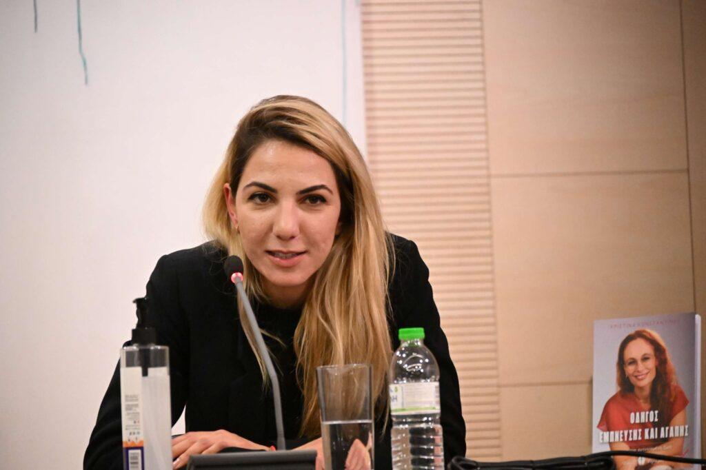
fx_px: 4999
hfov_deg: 8.1
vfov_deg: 5.4
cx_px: 353
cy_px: 235
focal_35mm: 255
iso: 8000
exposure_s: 1/250
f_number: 5.6
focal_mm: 170
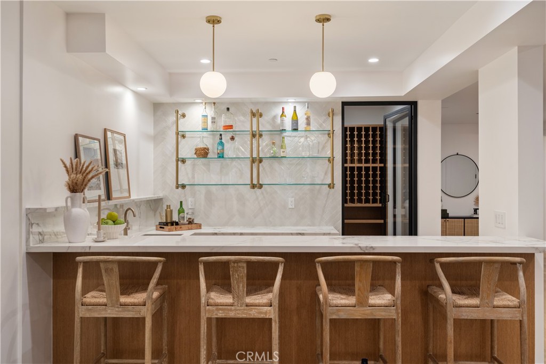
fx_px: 440
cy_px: 182
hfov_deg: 63.7
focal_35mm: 29
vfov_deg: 45.0
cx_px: 273
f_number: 9
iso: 800
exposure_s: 1/3
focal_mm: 29
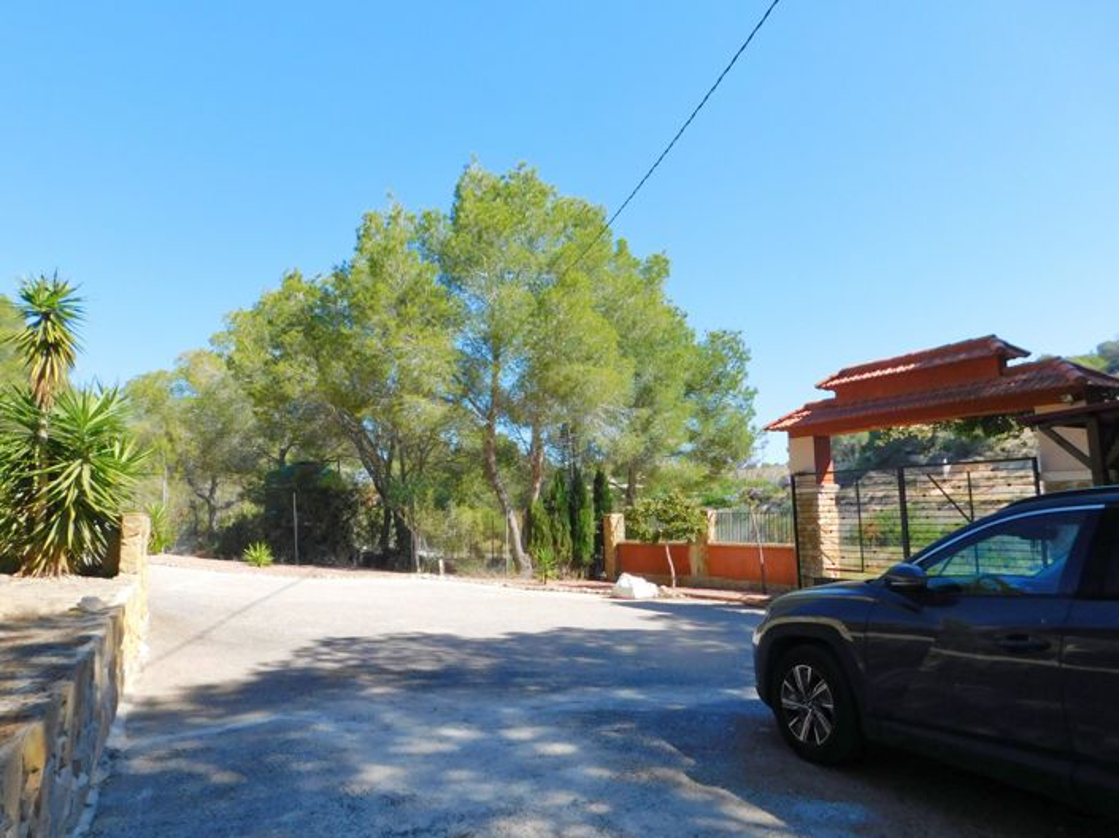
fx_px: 743
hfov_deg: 74.0
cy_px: 419
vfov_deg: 58.8
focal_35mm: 23
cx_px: 560
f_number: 3
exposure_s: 1/1000
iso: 125
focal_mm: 4
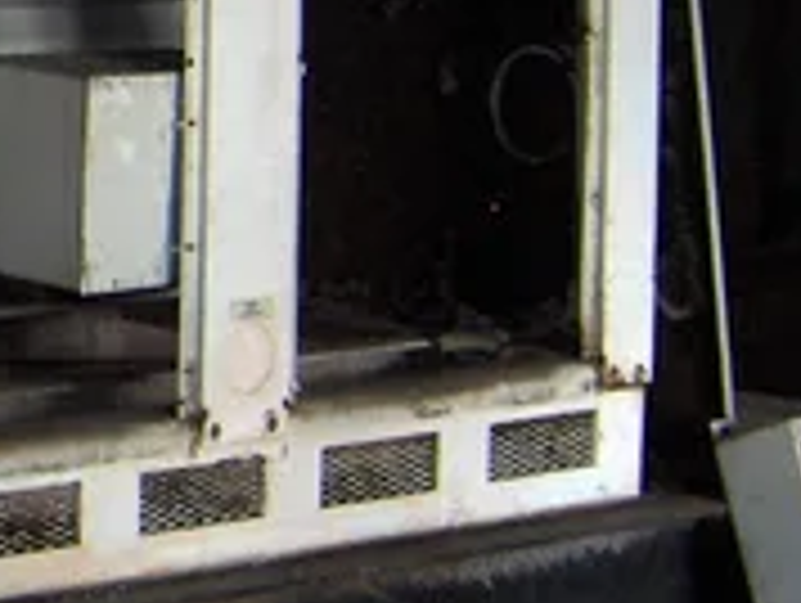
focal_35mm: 164
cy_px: -106
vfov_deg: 9.0
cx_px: -806
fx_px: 3800
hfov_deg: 10.9
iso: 100
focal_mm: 8
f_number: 2.8
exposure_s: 1/60
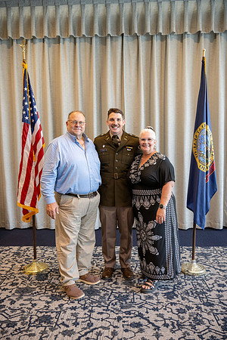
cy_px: 170
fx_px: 288
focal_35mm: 30
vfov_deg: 61.1
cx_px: 114
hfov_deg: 43.0
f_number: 3.5
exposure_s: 1/125
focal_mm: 30.5
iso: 200
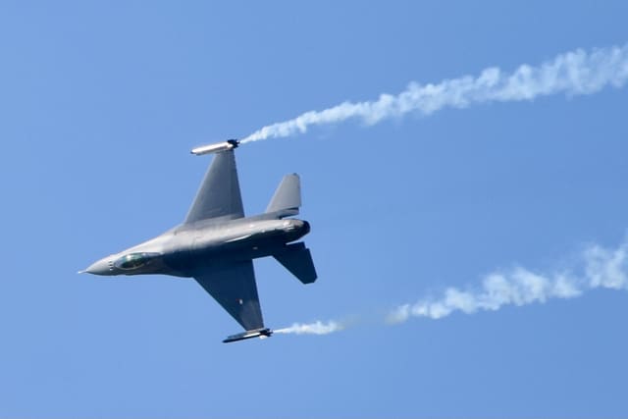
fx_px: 2748
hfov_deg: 13.0
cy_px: 210
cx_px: 314
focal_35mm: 158
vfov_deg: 8.7
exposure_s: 1/800
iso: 200
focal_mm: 105
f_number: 7.1
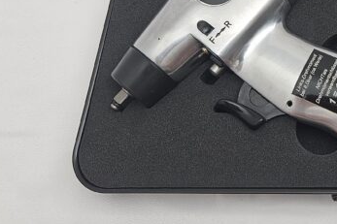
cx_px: 344
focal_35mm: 53
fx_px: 496
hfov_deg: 33.9
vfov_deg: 23.7
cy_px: -29
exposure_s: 1/100
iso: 25
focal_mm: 5.4
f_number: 1.8
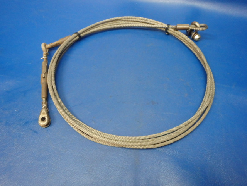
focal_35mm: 28
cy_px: 93
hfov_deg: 63.4
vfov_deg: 49.7
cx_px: 124
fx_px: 200
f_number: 3.9
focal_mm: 5
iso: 800
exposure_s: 1/20
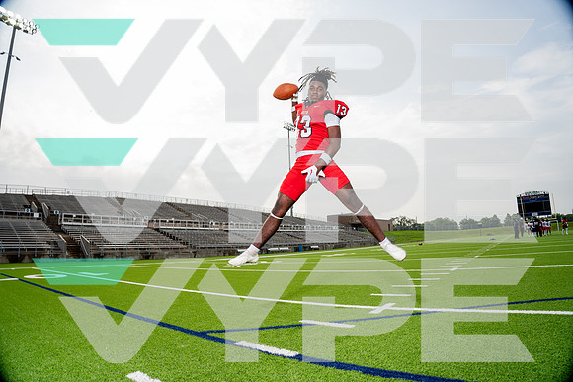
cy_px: 191
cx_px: 286
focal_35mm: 20
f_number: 6.3
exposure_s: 1/250
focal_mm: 20
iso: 100
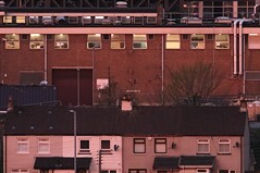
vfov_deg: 1.7
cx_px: 50
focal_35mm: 790
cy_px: -55
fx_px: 5701
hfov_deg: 2.6
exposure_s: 1/100
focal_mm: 140
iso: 400
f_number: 4
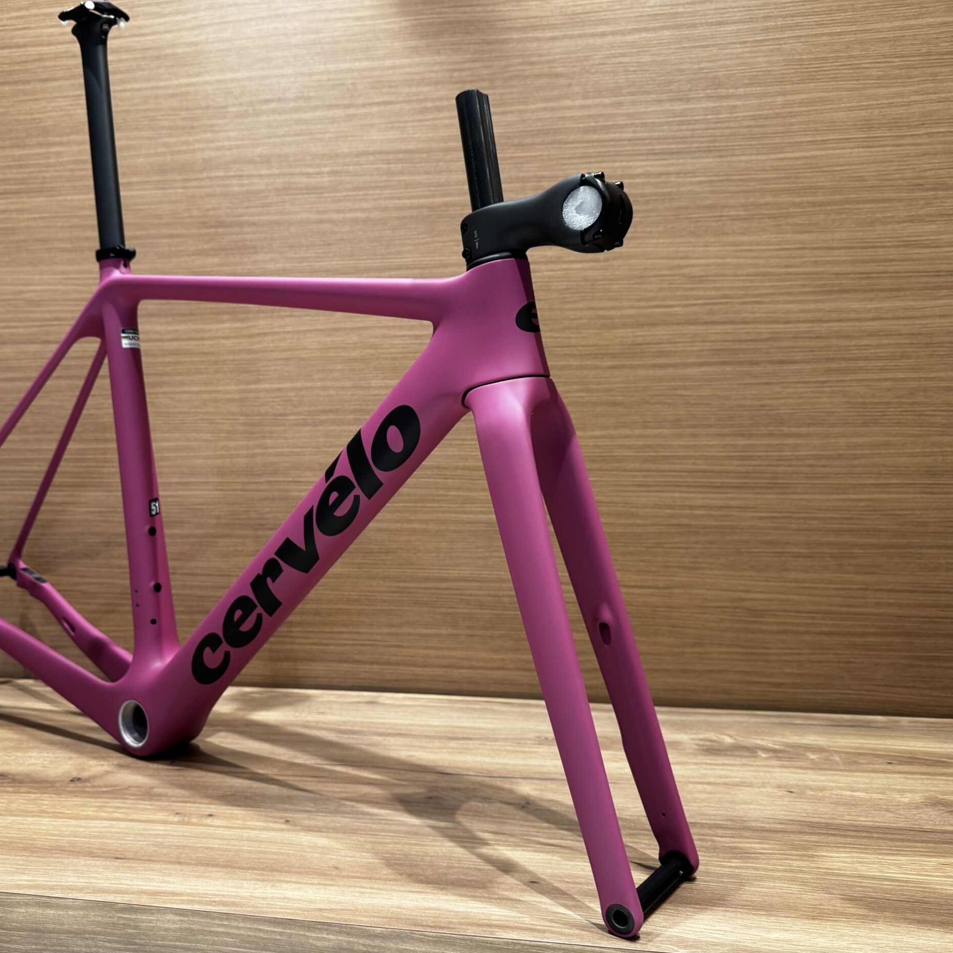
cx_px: 377
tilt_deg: -2.1
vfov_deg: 55.6
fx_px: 903
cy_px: 469
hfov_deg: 55.2
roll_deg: +0.9
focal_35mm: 29
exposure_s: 1/50
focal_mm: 6.76
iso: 125
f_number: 1.78
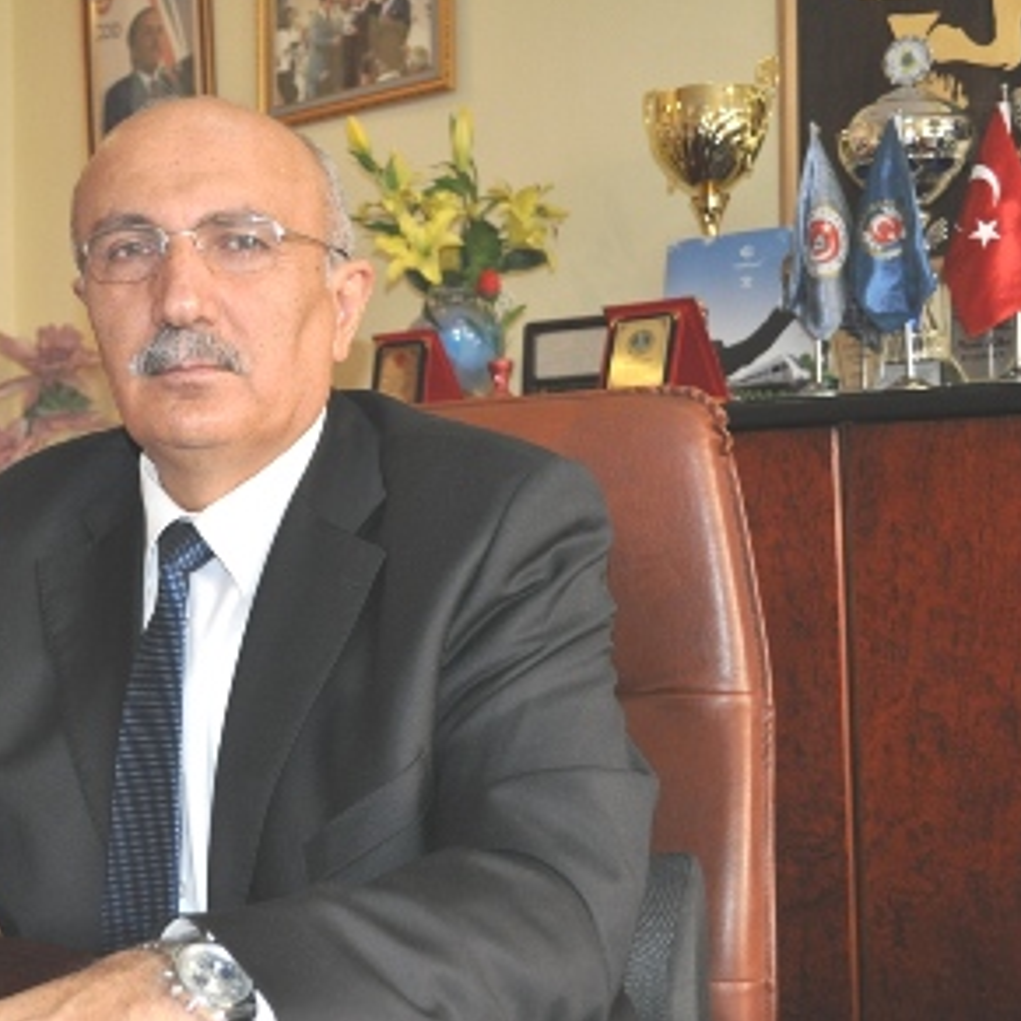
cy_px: 505
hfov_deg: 35.5
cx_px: 291
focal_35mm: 47
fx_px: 1568
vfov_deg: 36.1
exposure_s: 1/60
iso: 800
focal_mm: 24
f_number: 4
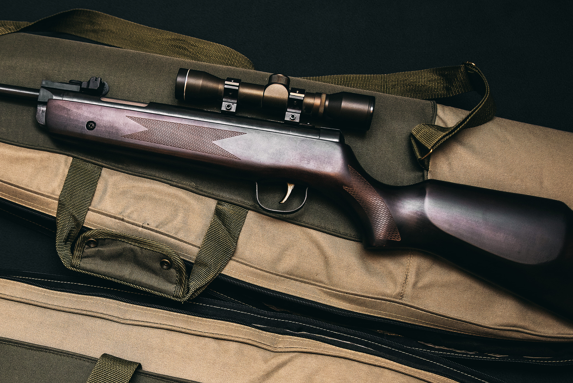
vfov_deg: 23.6
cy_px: 278
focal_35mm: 57
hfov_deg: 34.5
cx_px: 167
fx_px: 908
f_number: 3.2
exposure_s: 1/60
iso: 800
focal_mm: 32
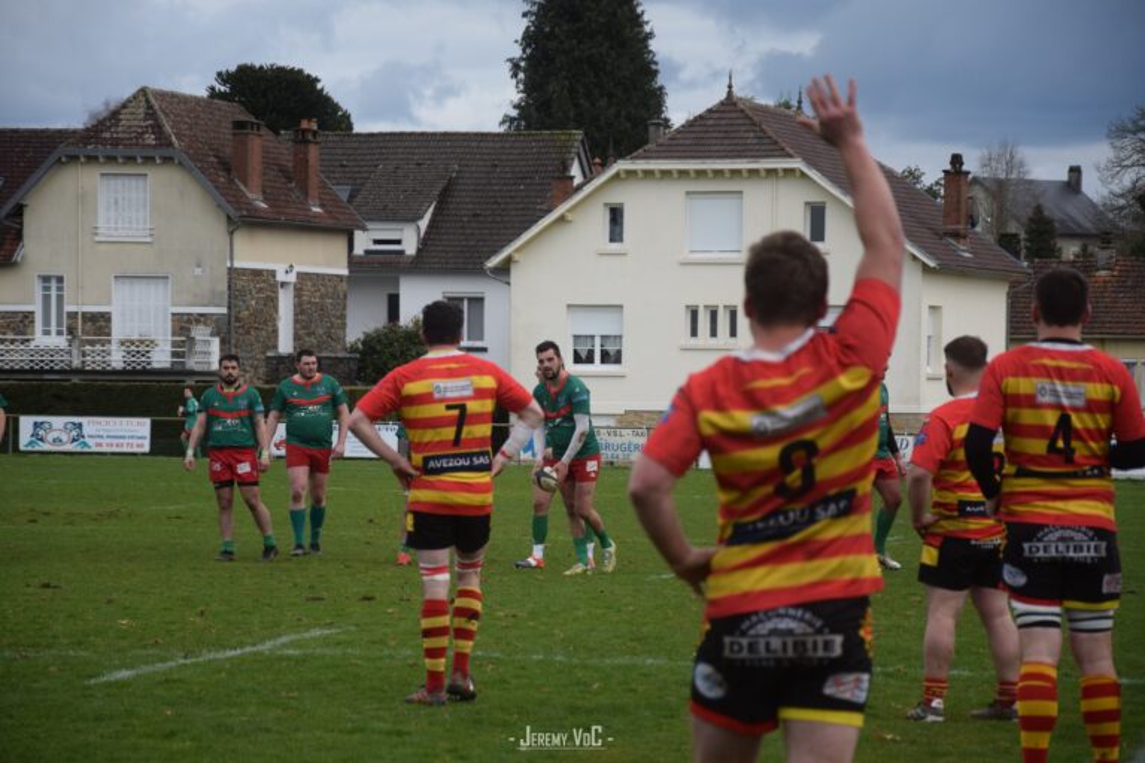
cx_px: 572
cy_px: 382
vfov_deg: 8.7
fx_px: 5009
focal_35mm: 158
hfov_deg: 13.0
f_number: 5.6
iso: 450
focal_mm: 105
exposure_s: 1/1000
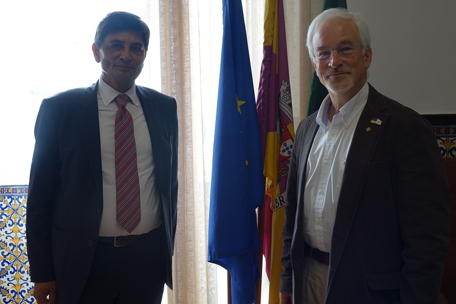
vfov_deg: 31.9
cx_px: 228
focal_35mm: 42
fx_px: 532
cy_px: 152
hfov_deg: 46.4
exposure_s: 1/50
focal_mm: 15.45
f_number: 2.8
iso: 200
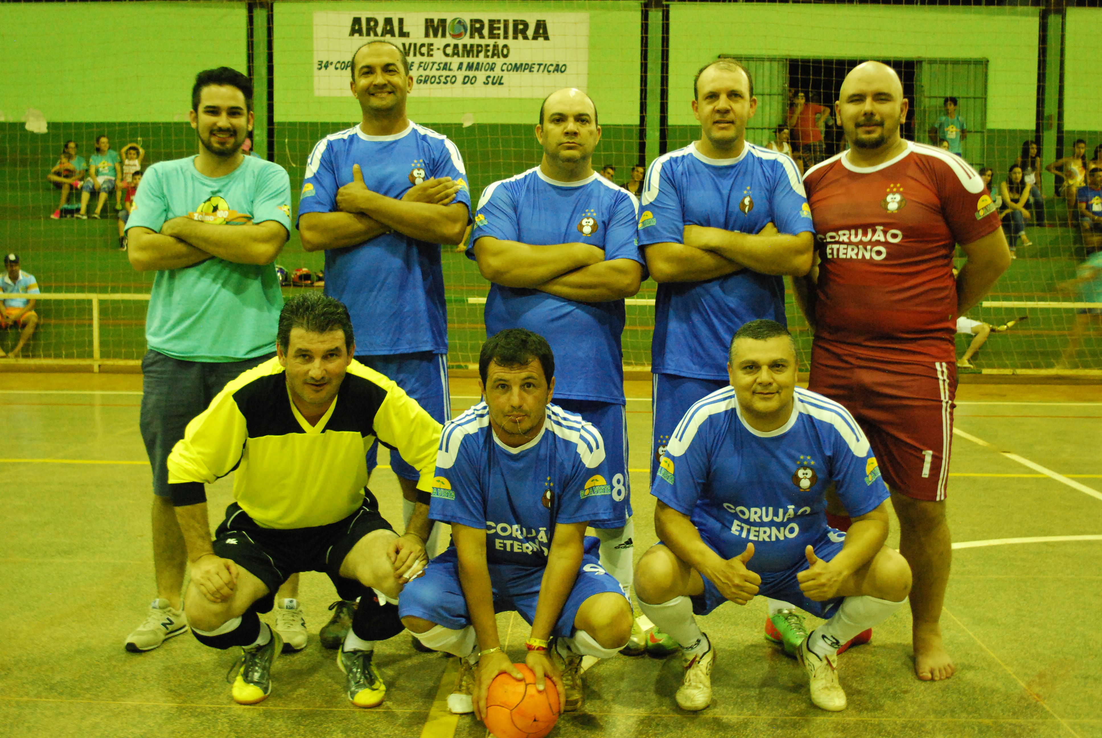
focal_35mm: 39
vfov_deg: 34.3
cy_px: 369
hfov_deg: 49.5
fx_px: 1195
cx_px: 551
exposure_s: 1/10
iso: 1600
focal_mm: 26
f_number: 4.2
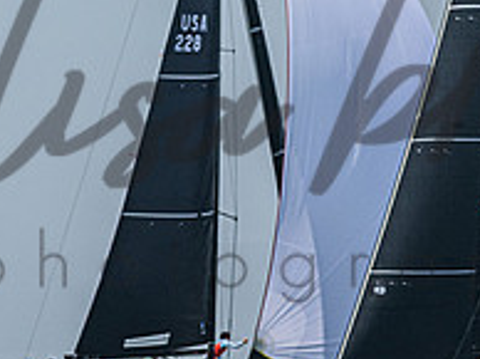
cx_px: 301
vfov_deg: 2.4
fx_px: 8407
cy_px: 60
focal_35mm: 607
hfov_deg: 3.3
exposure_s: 1/5000
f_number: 6.3
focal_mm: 155
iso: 400
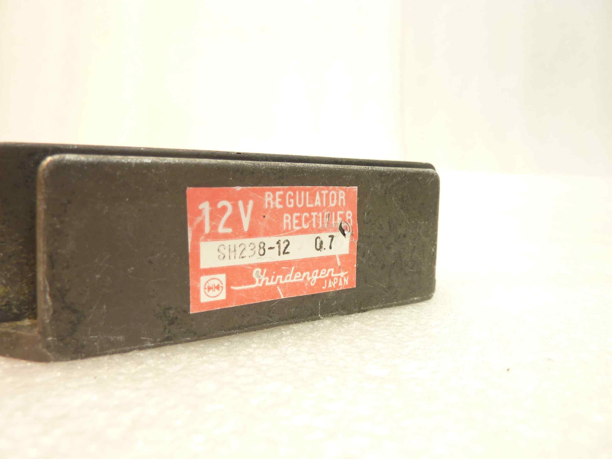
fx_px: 442
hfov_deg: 69.4
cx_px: 306
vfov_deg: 54.9
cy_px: 230
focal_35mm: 25
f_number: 3.3
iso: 80
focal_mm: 4.1
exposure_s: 1/20
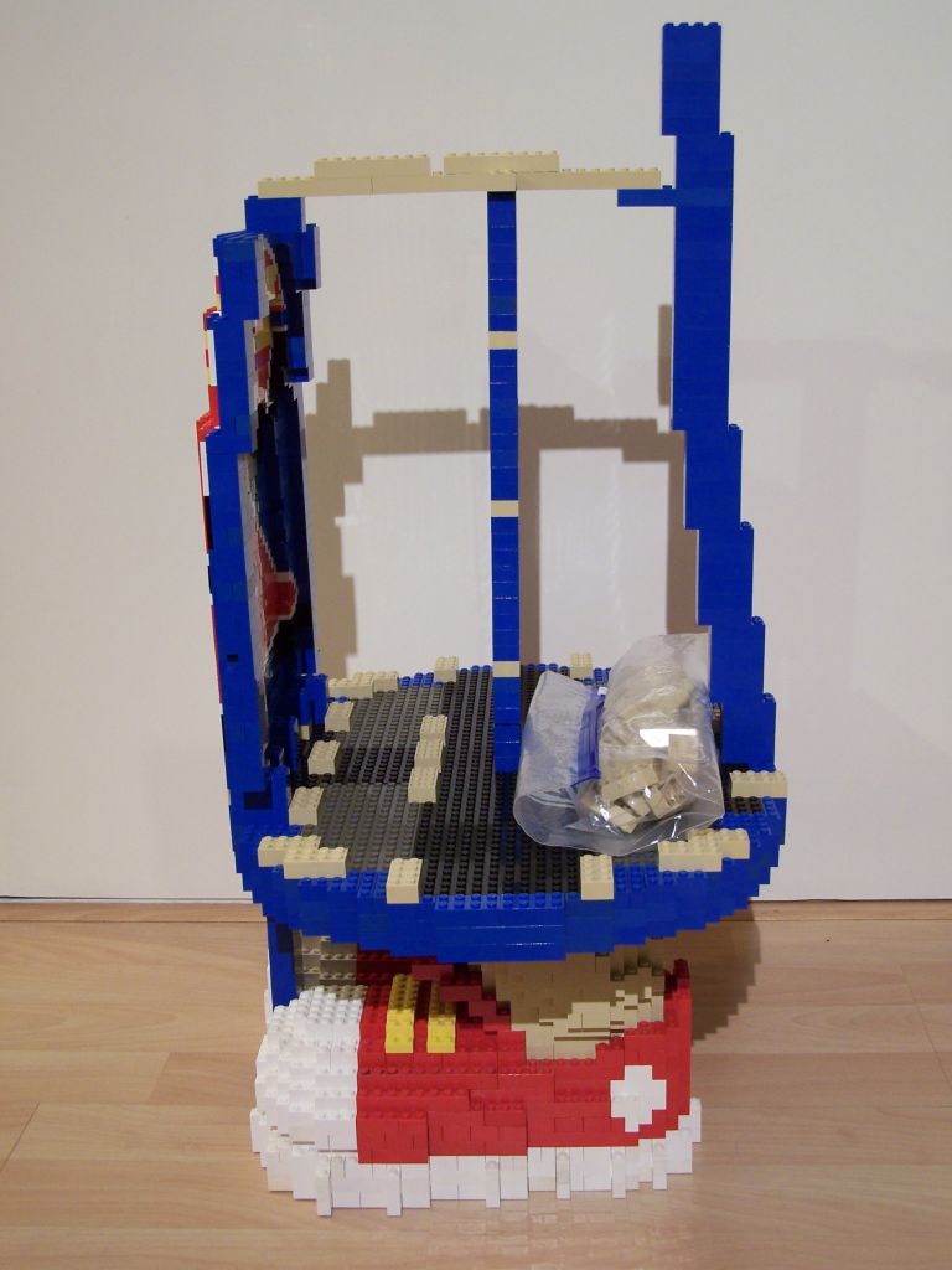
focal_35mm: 43
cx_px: 476
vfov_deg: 43.9
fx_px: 1577
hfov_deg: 33.6
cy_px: 635
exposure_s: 1/2
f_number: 2.9
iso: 80
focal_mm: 7.1
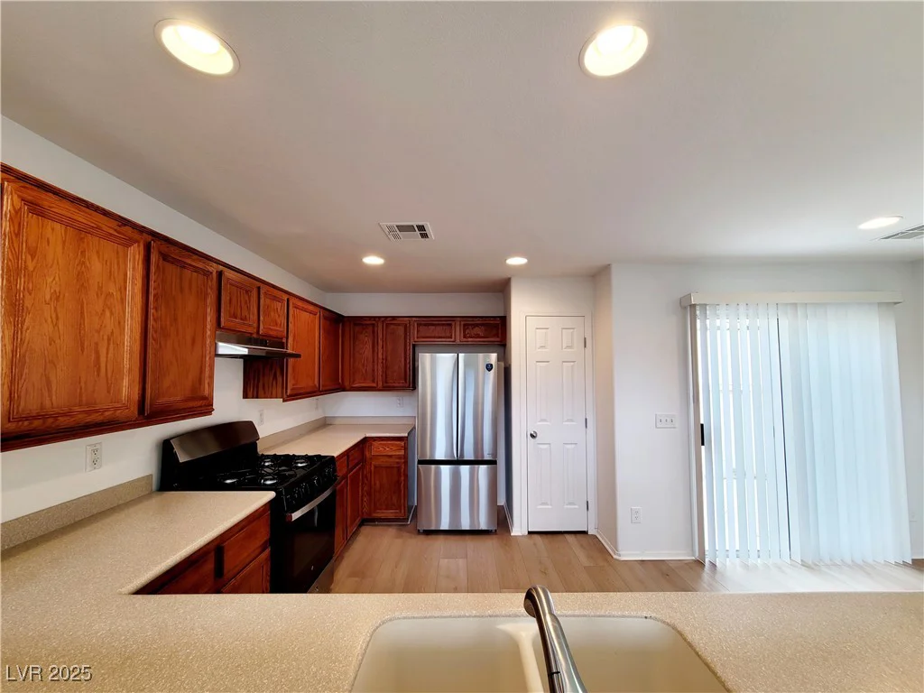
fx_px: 347
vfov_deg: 89.9
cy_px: 346
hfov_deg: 106.2
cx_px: 462
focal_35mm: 13
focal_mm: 2.2
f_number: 2.2
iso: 64
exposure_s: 1/60.2
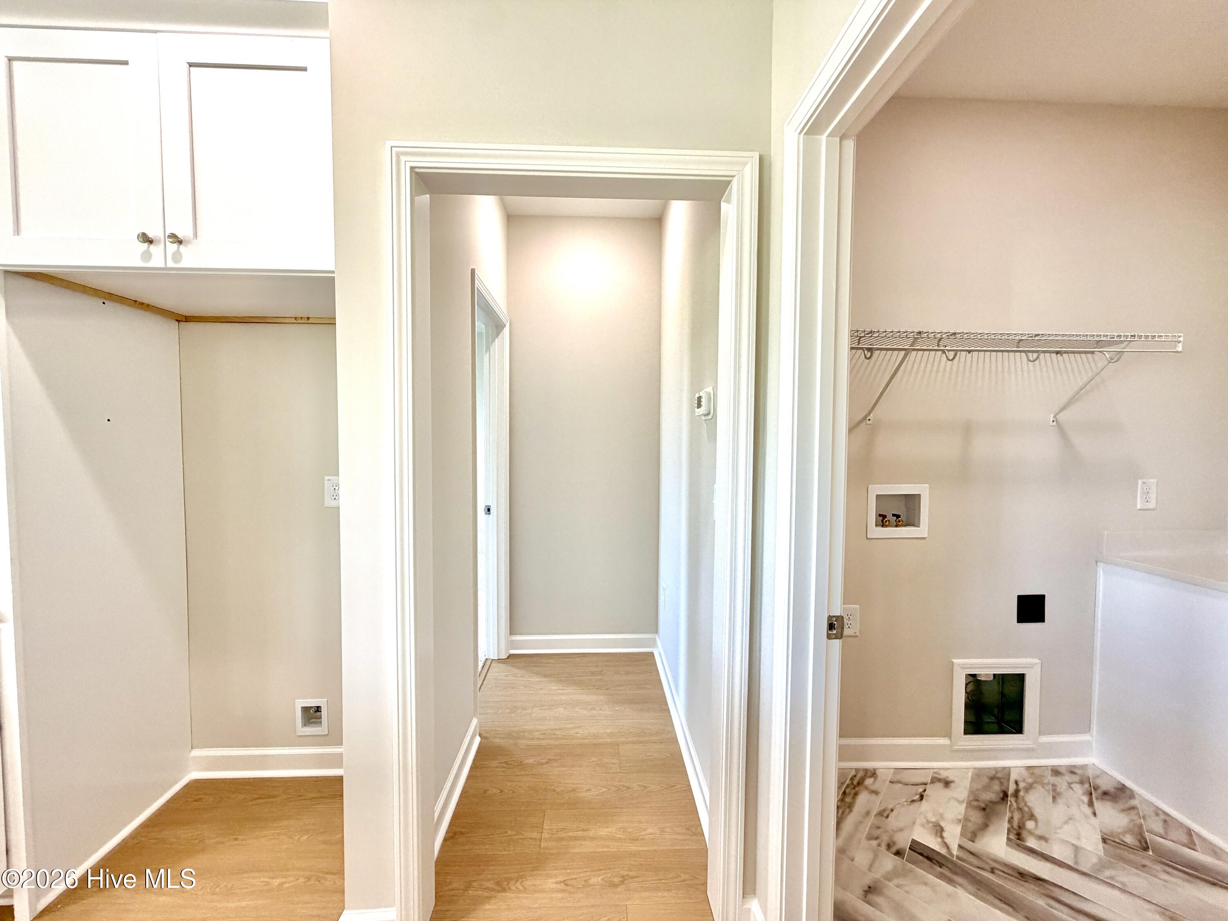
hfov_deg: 102.1
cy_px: 460
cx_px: 614
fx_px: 497
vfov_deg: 85.7
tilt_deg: -2.6
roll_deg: -1.0
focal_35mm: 14
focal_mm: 2.22
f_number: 2.2
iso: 160
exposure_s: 1/120
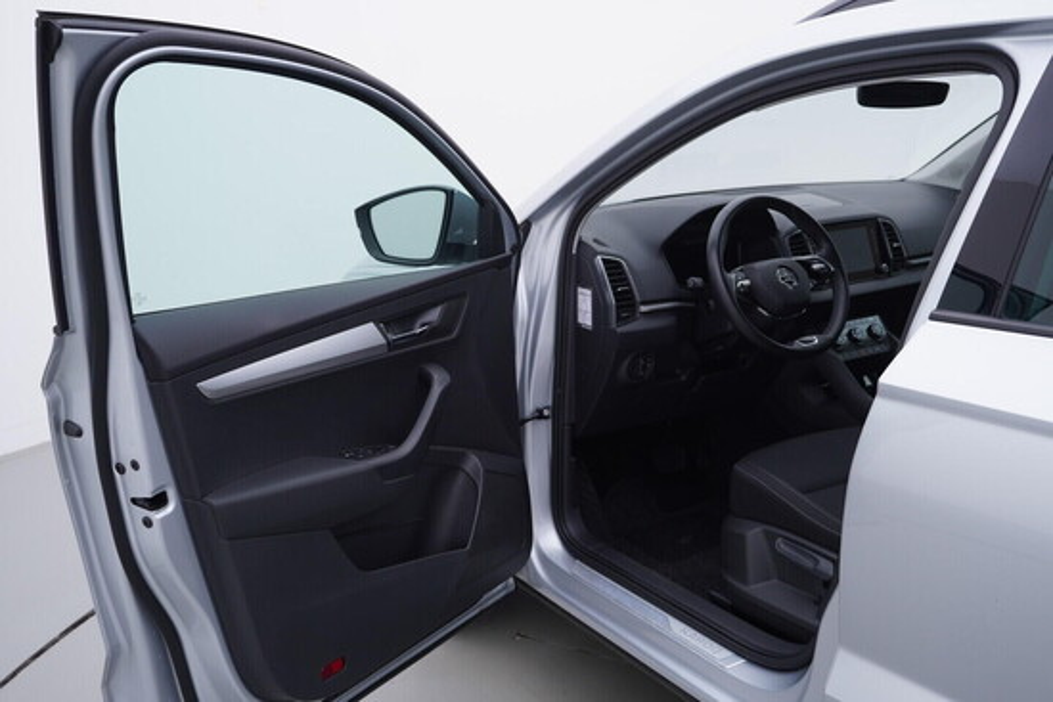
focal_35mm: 36
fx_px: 1053
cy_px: 351
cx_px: 526
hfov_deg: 53.1
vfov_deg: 36.9
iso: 125
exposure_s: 1/60
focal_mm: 24
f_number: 4
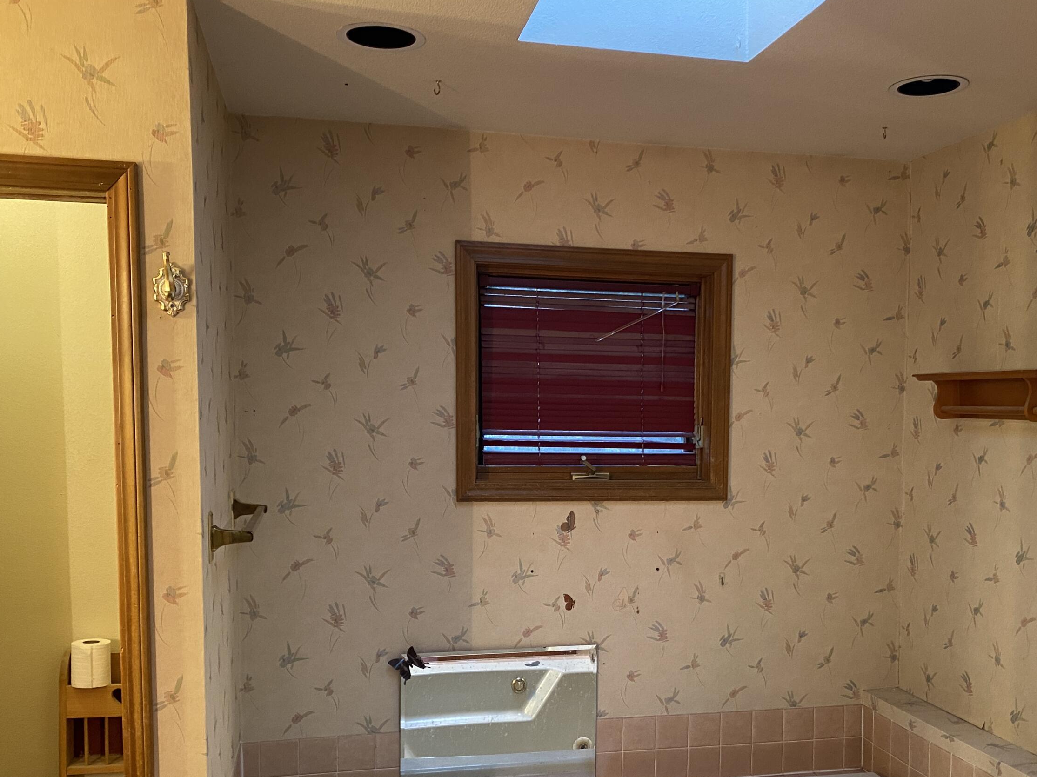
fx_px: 1048
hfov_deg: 52.5
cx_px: 583
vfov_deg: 40.4
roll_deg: -0.5
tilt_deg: -5.1
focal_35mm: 35
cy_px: 488
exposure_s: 1/60
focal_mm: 4.25
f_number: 1.8
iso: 250
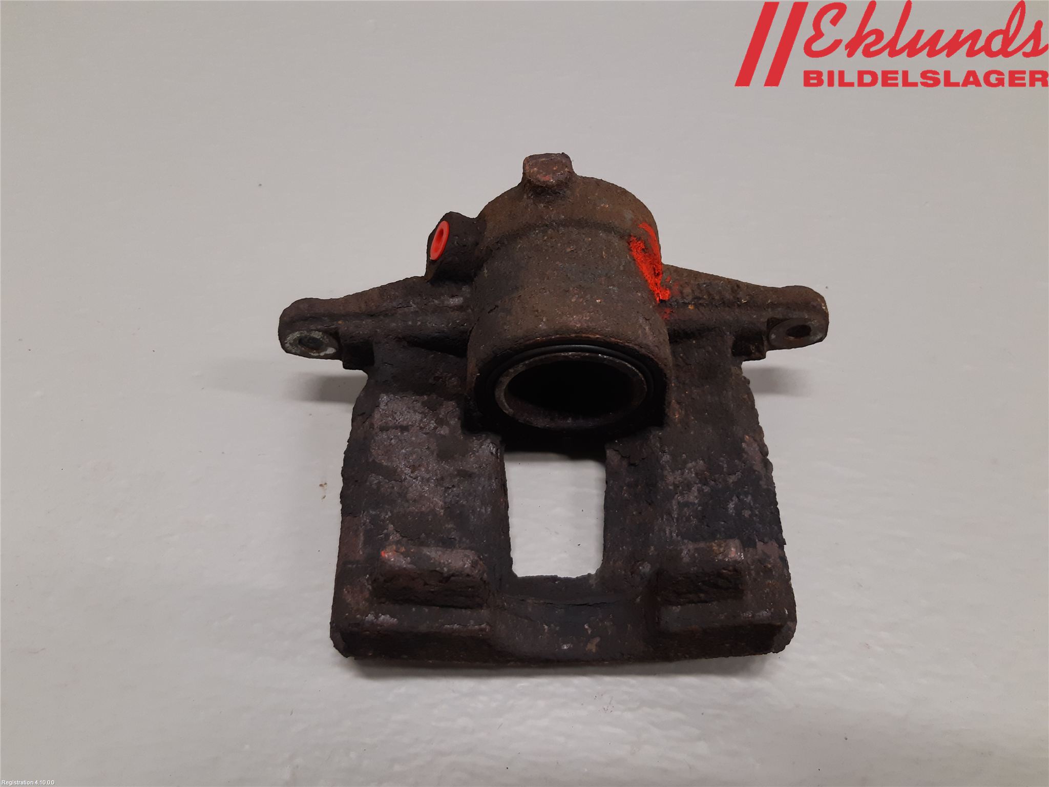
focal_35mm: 26
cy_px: 394
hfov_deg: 67.3
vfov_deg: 53.1
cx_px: 524
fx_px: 788
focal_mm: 3.93
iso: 125
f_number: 1.7
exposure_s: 1/50
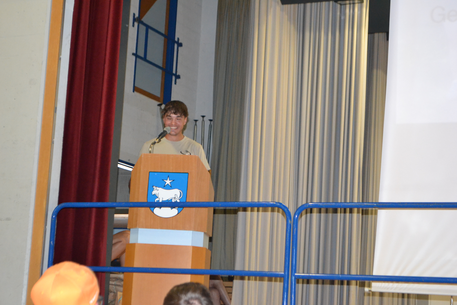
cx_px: 227
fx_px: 1073
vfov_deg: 16.2
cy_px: 156
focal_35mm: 85
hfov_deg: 24.0
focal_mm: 55
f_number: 5.6
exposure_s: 1/60
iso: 3200
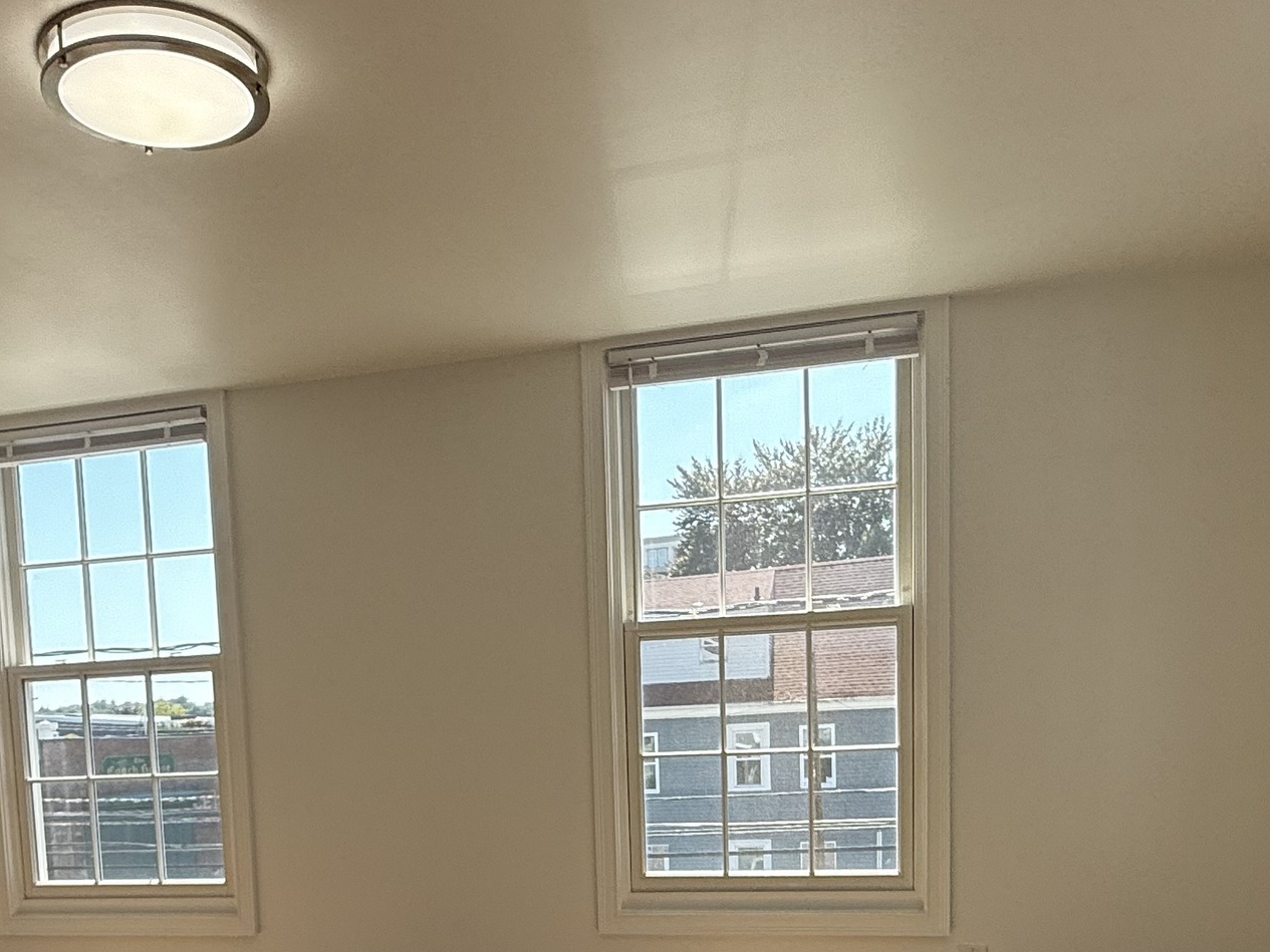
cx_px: 526
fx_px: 1248
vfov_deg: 38.7
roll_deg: +1.6
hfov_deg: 53.7
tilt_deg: -6.8
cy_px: 871
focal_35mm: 34
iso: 64
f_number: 2.2
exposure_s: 1/427
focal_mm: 2.22
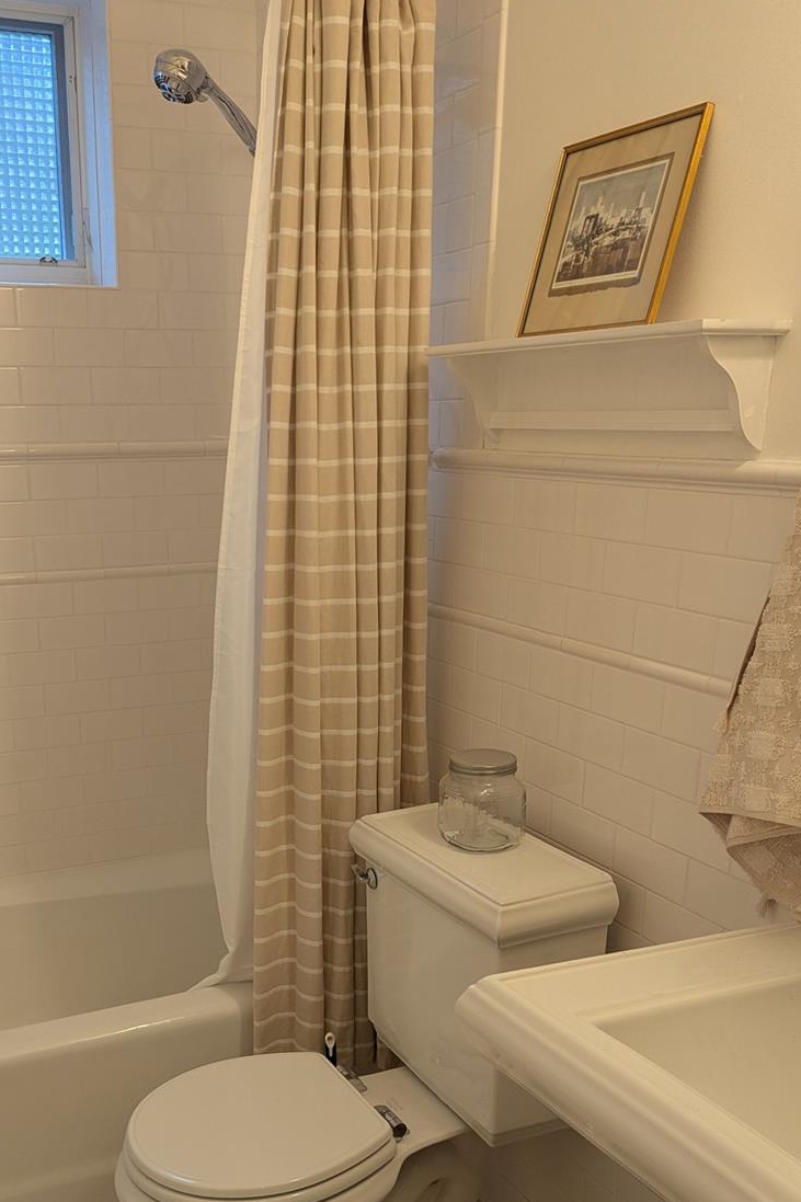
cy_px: 815
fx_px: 1168
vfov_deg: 53.2
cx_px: 265
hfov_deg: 37.4
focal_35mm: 35
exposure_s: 1/120
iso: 151
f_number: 1.85
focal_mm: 6.81
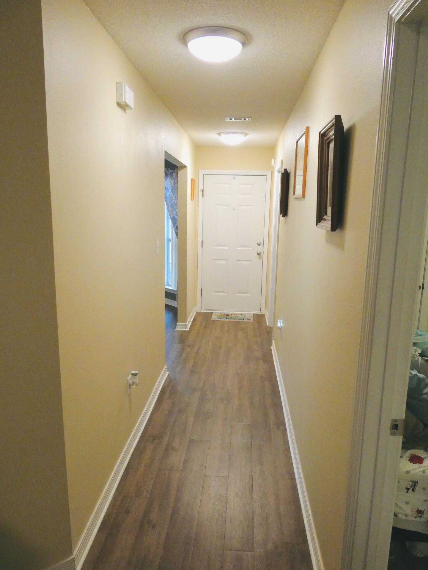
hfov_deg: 54.9
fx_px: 412
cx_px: 210
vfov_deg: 69.4
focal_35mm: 25
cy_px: 285
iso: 250
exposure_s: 1/60
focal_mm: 4.3
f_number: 3.3
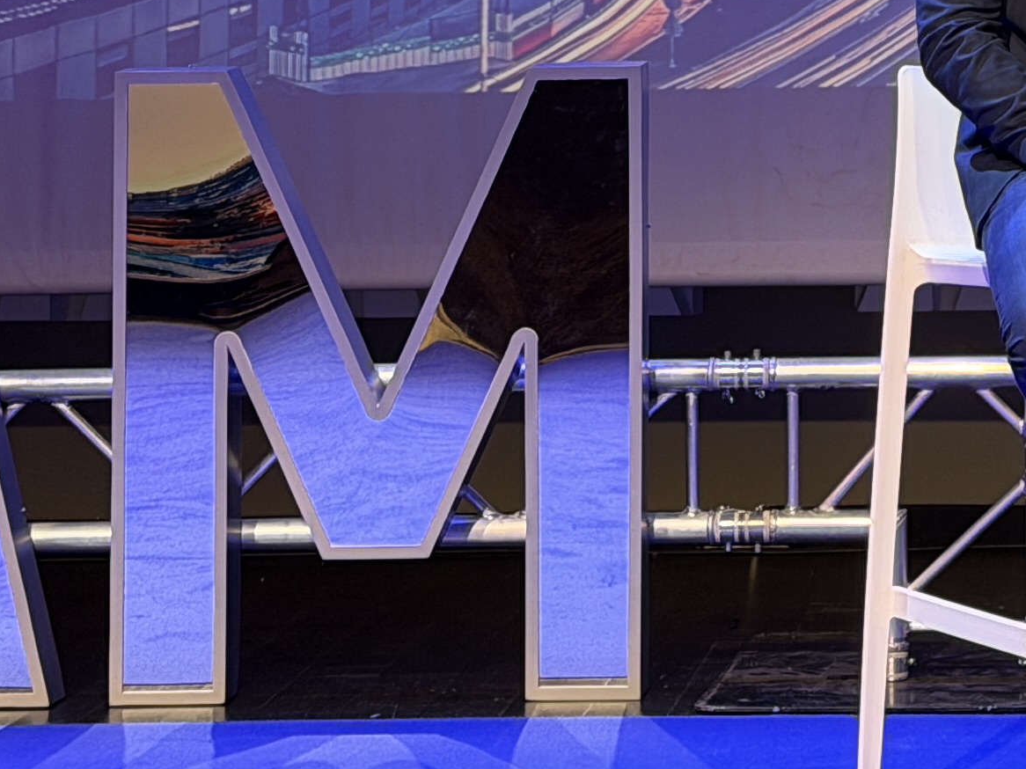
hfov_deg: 11.8
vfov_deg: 8.7
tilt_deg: +3.8
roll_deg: +0.7
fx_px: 4919
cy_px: -455
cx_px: 1068
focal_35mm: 166
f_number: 1.78
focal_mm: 6.76
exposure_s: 1/50
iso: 160
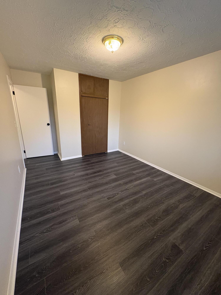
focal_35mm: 14
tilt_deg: -15.5
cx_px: 110
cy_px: 148
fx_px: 119
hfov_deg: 85.7
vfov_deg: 102.1
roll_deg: -1.5
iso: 400
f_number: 2.2
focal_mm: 2.22
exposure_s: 1/60
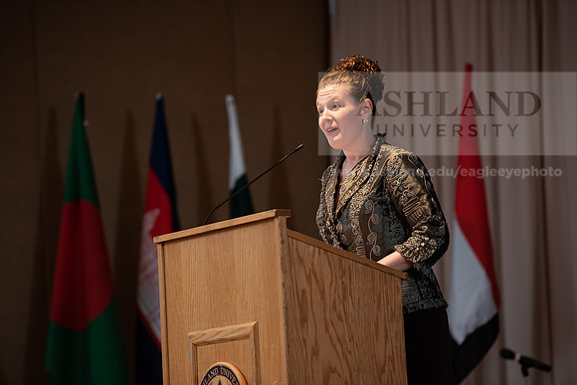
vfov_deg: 8.6
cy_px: 192
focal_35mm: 160
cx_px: 288
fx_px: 2565
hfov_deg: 12.8
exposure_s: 1/200
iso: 1250
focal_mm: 160
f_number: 3.2
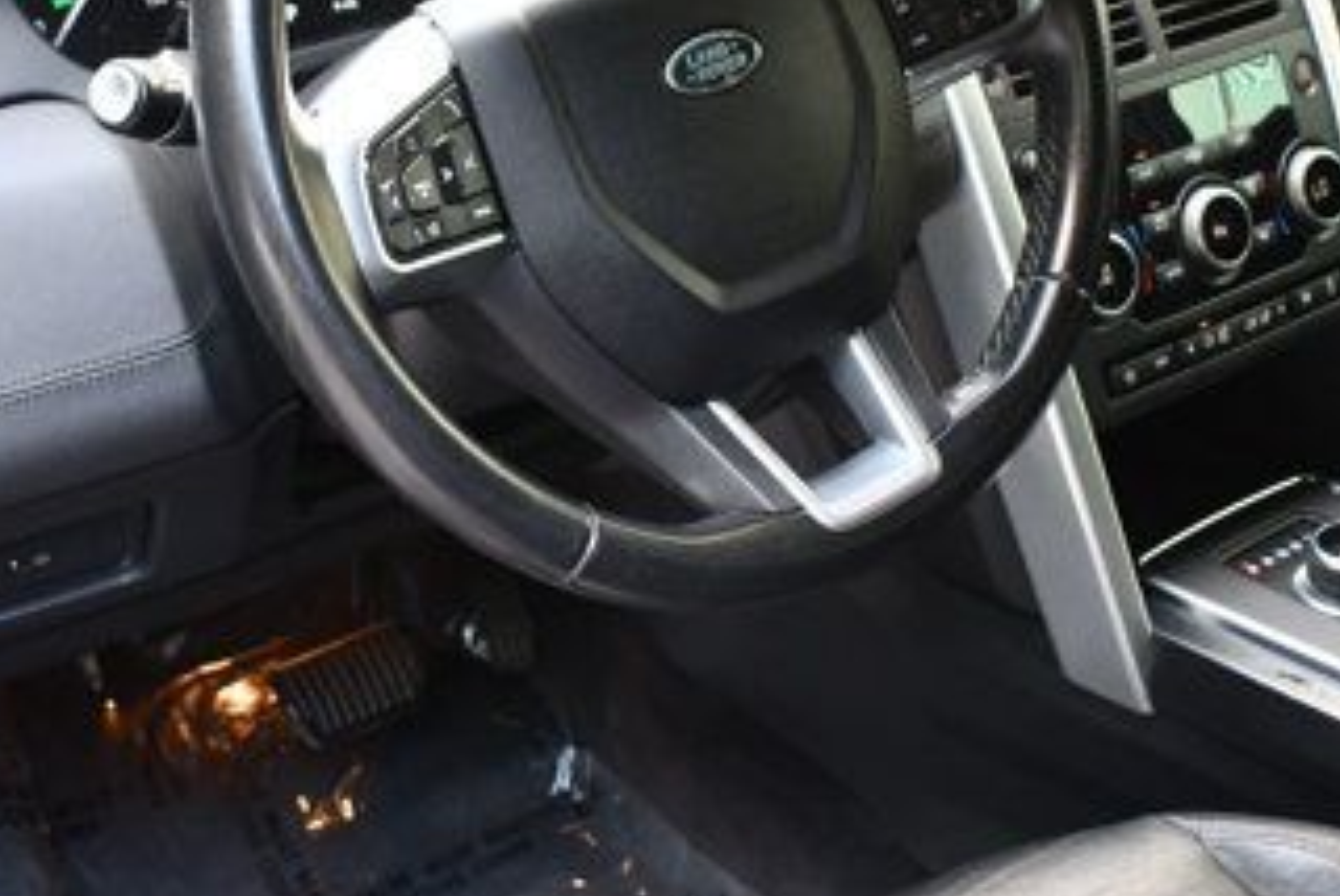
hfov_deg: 36.8
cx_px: 620
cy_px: 316
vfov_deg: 25.0
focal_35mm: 54
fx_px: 2012
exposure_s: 1/125
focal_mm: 18
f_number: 3.5
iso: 1250
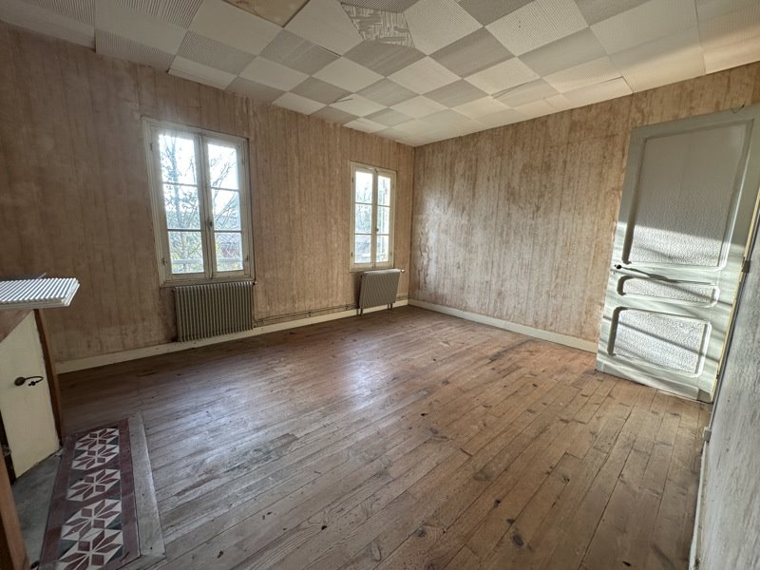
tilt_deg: -9.3
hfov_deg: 102.1
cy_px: 285
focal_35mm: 14
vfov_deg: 85.7
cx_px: 380
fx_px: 307
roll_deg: -0.7
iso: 100
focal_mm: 2.22
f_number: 2.2
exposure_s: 1/99
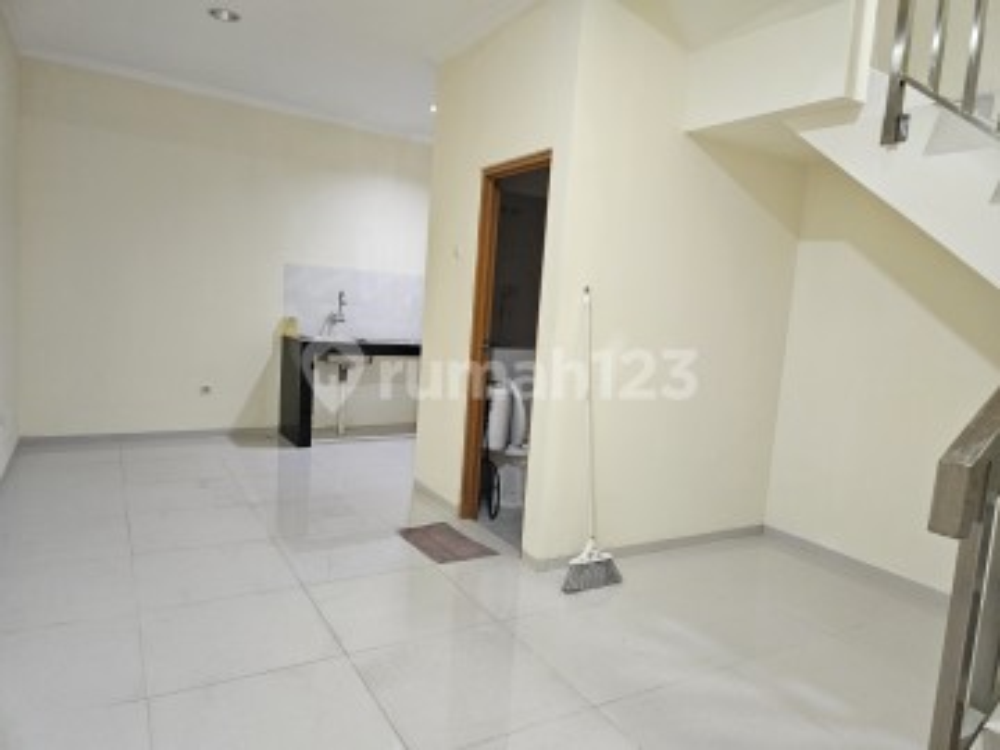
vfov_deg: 58.9
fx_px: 664
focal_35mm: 23
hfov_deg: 73.9
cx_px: 500
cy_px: 375
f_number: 1.8
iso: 640
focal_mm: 5.4
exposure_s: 1/100
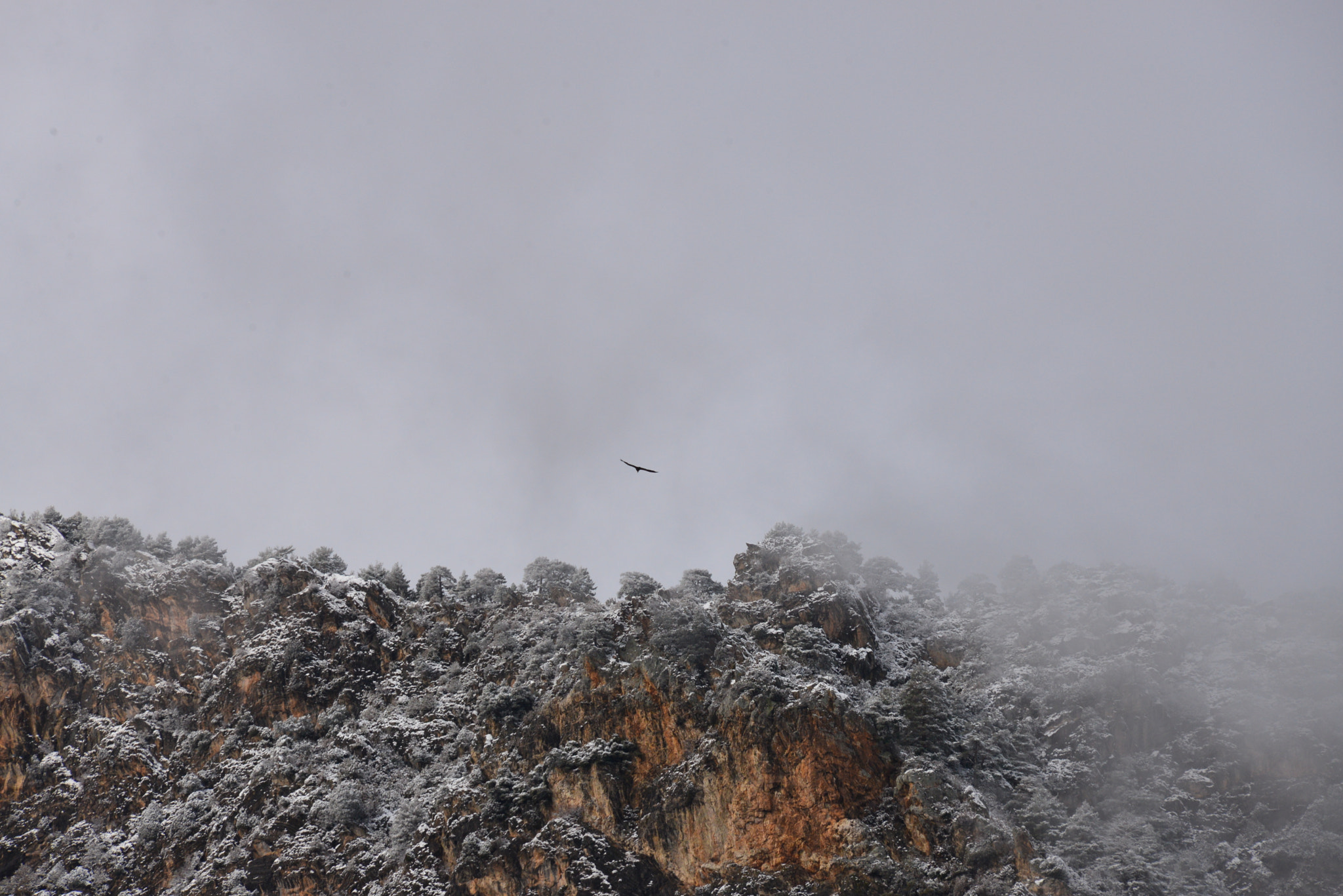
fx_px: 11195
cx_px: 672
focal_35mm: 300
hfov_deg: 6.9
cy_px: 448
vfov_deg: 4.6
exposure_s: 1/1250
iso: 1000
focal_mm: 300
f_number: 13
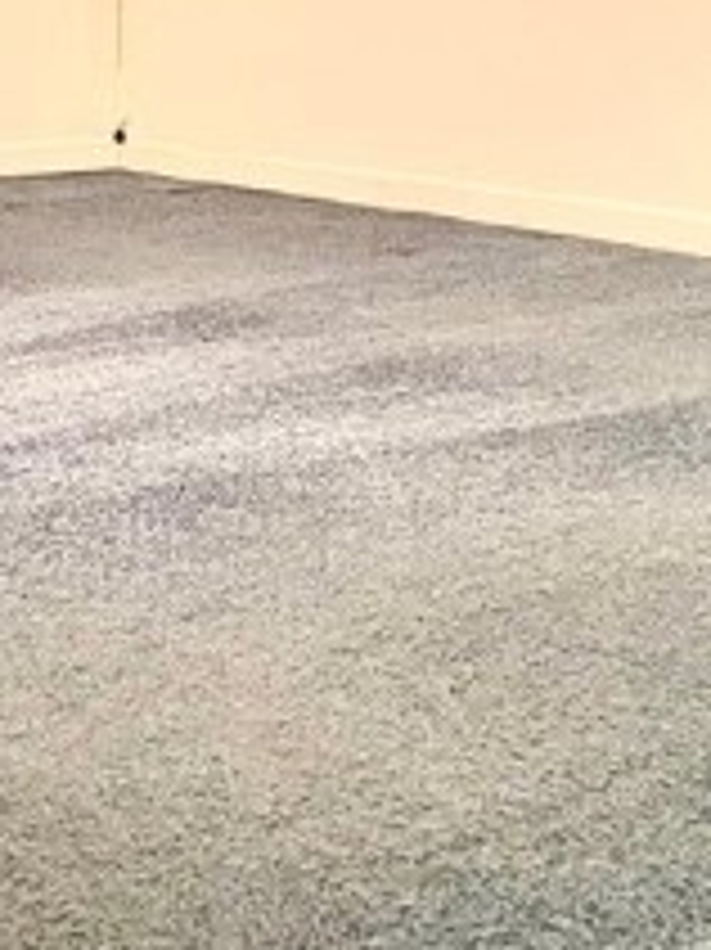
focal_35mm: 91
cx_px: 90
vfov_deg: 20.3
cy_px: -162
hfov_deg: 16.0
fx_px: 2495
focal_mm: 5.1
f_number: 1.6
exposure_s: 1/60
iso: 320
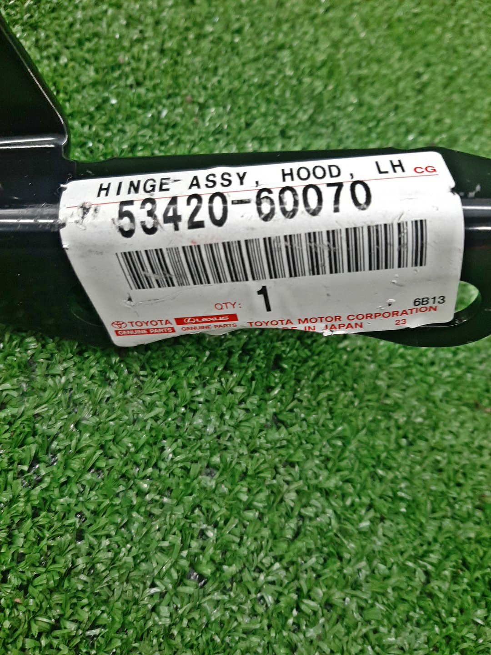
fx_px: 492
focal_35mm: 26
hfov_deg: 53.1
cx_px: 246
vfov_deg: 67.3
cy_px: 328
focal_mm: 3.93
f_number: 1.7
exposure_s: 1/33
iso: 203
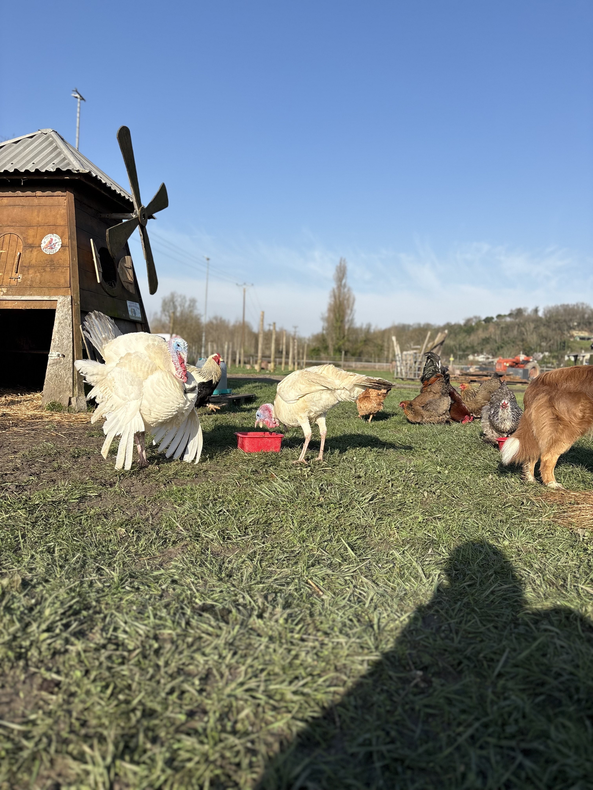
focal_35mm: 26
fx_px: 594
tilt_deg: -3.6
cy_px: 395
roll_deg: -3.4
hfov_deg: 53.1
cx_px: 296
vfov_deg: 67.3
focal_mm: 5.96
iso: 50
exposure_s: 1/3125
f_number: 1.6
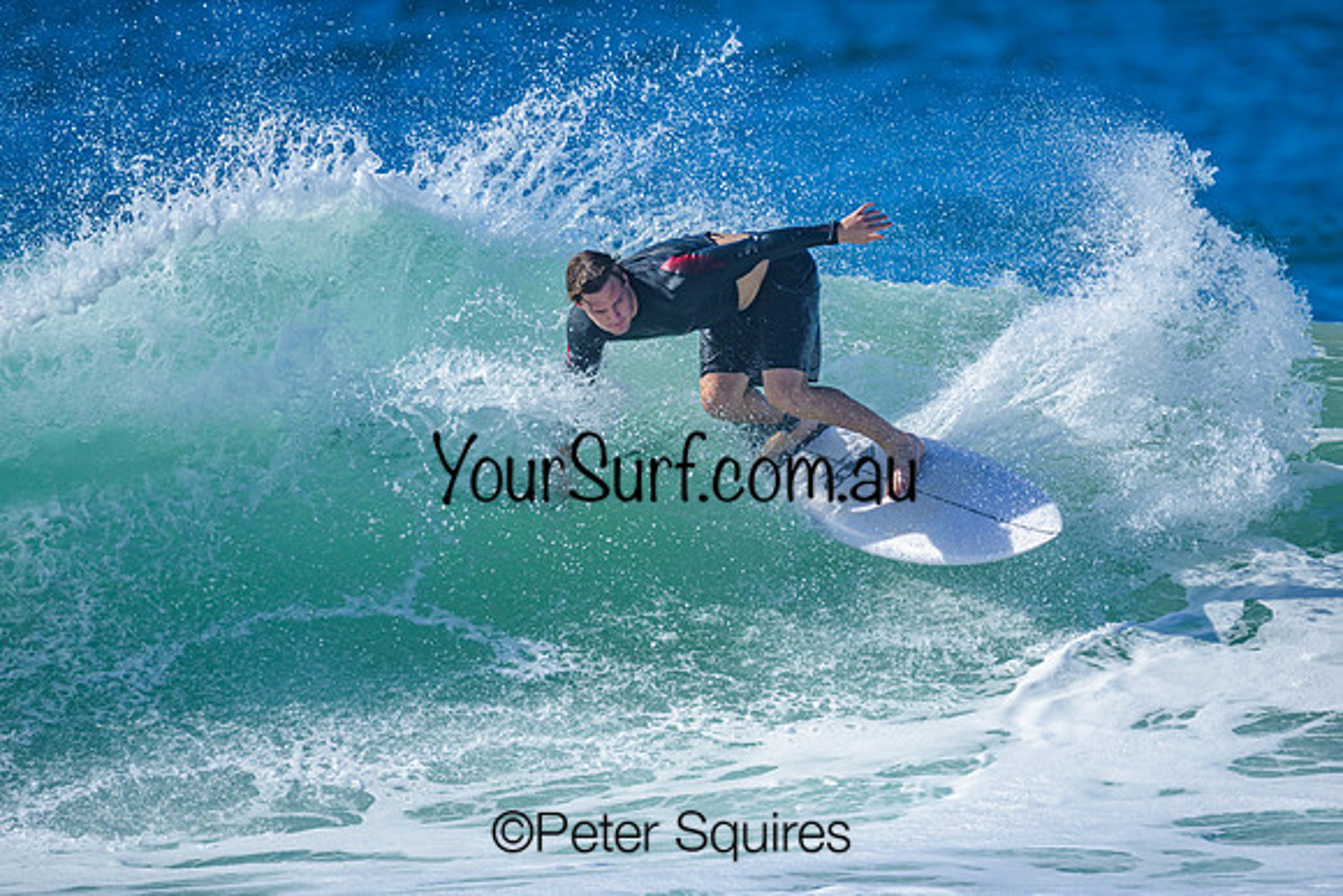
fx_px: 35297
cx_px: 681
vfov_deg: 1.5
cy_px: 475
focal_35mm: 946
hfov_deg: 2.2
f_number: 6.3
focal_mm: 800
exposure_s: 1/2000
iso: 320
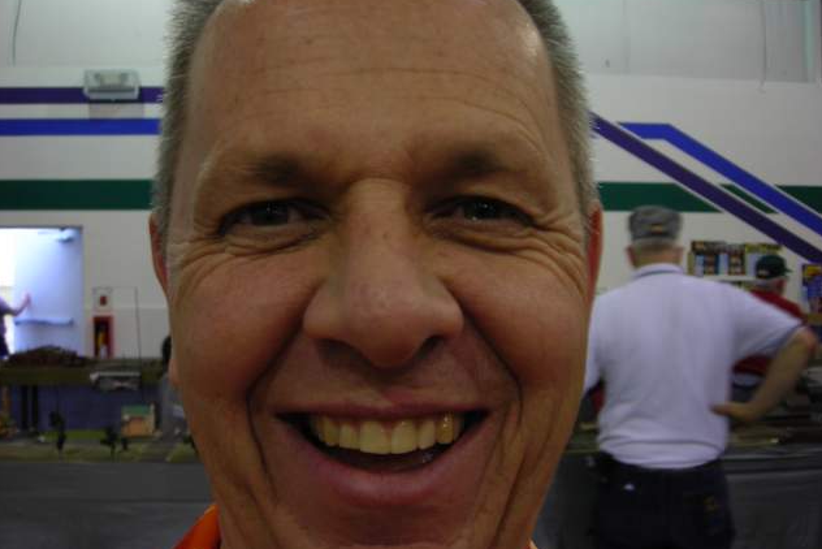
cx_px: 412
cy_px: 255
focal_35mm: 40
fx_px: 914
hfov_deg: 48.4
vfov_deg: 33.4
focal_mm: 6.3
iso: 50
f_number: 3.2
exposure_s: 1/11.5
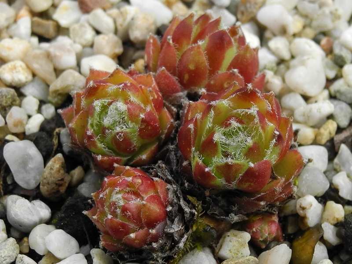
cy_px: 132
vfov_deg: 49.7
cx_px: 176
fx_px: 285
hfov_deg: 63.4
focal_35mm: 28
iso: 100
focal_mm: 6
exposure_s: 1/800
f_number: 2.8
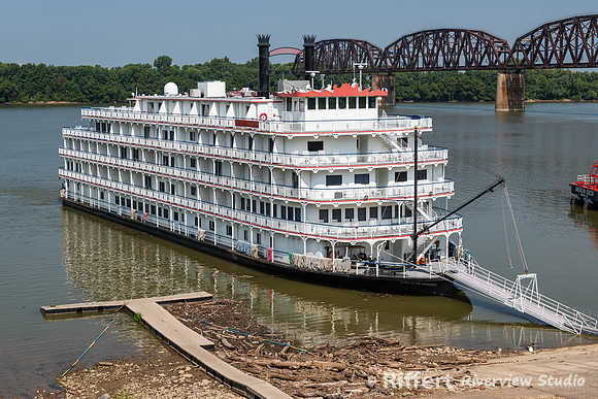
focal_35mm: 59
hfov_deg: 33.9
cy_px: 200
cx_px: 299
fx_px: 980
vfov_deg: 23.0
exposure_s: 1/160
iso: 64
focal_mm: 56
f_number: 8
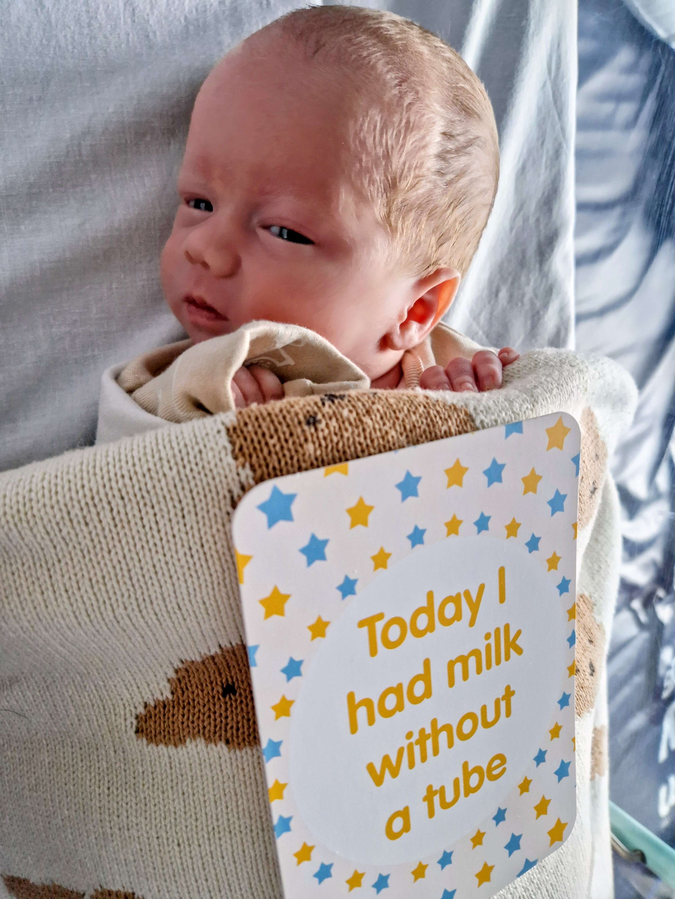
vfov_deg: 73.9
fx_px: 598
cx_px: 338
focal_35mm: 23
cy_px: 450
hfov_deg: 58.9
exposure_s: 1/50
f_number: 1.8
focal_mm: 5.4
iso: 500
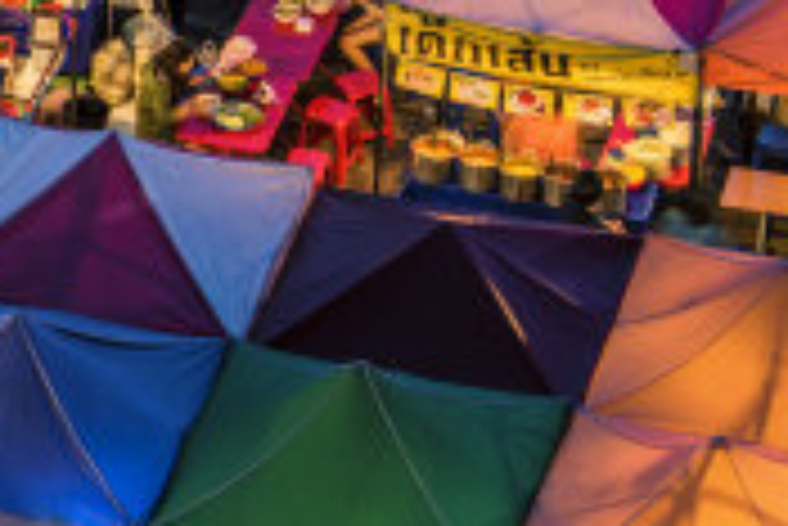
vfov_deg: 4.3
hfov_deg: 6.3
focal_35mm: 322
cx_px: -311
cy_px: -135
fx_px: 7054
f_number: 8
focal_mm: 92
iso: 64
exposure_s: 1.6
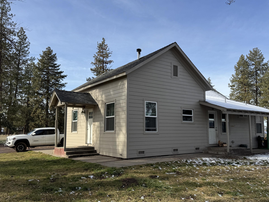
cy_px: 106
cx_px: 144
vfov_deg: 46.8
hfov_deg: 59.9
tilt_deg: +4.7
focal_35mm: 30
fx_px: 233
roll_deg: +0.1
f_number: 1.78
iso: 80
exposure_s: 1/2959
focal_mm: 6.76
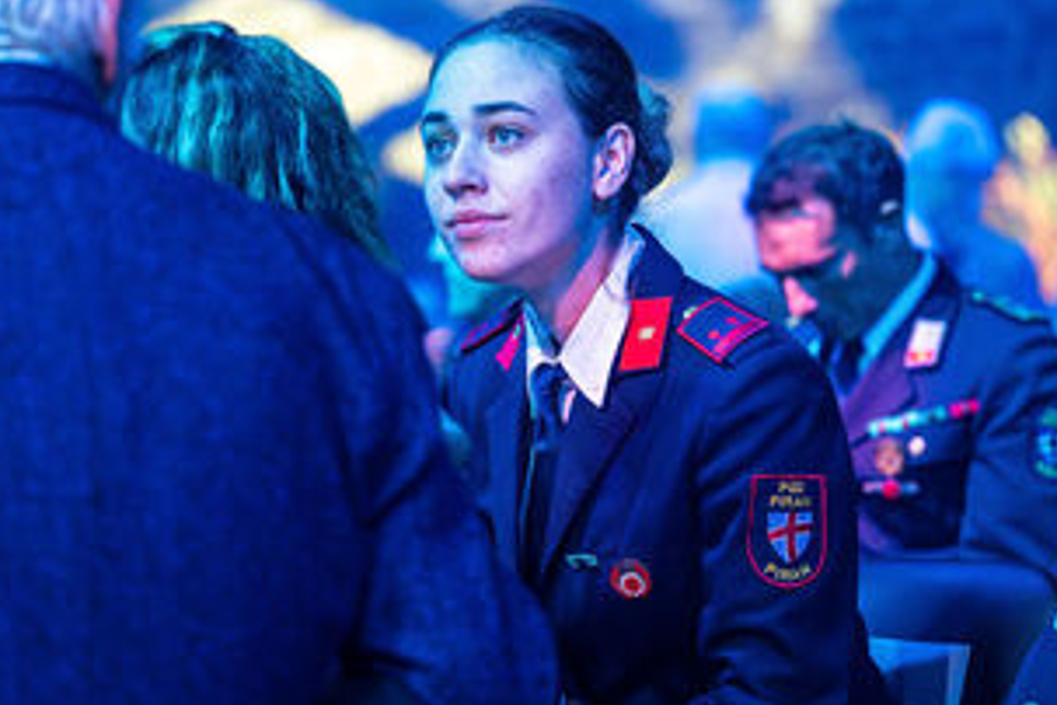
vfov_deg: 11.5
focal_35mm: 119
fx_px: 3494
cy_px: 286
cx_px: 488
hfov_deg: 17.2
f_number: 2.8
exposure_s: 1/250
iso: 5000
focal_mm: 80
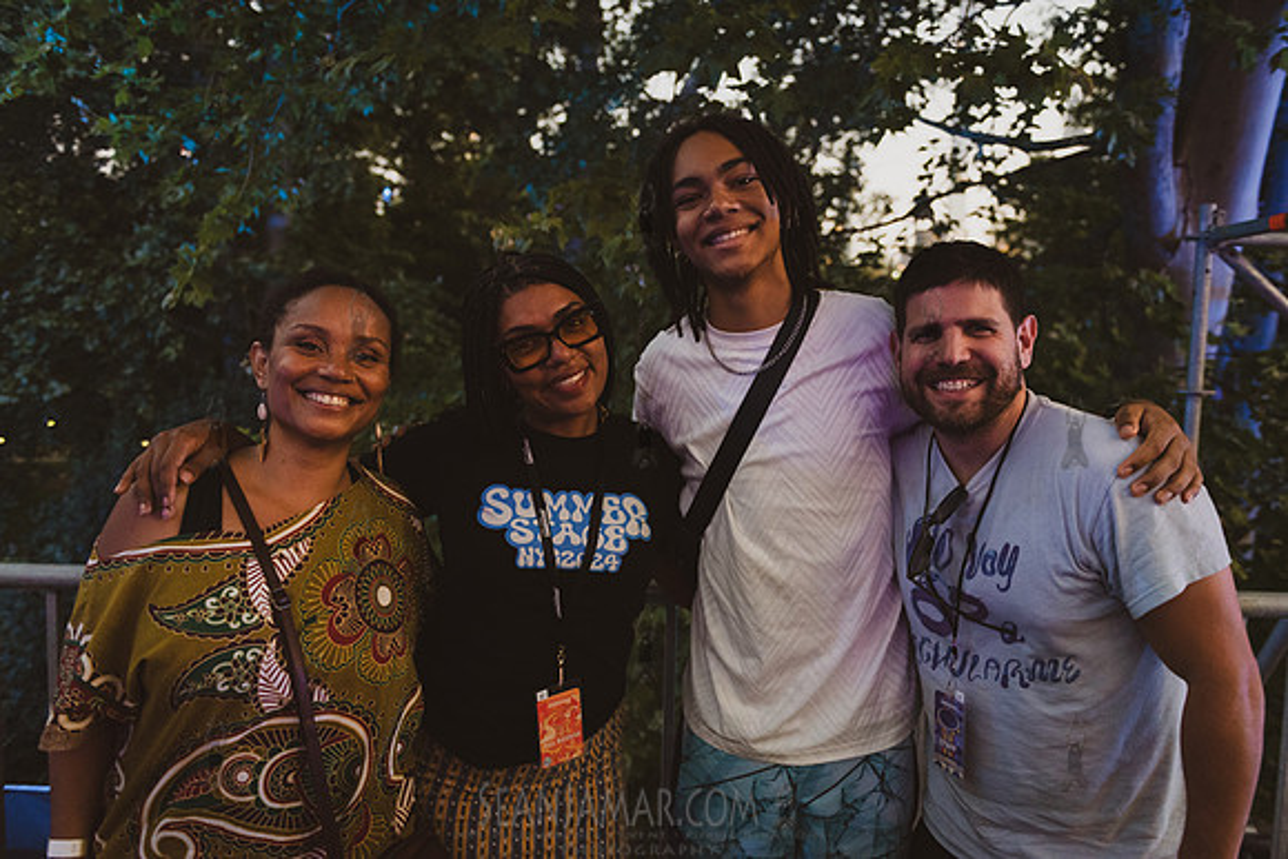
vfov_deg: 49.6
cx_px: 644
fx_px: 930
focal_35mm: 26
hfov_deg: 69.4
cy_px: 430
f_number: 2.8
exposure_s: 1/160
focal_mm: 26
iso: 4000
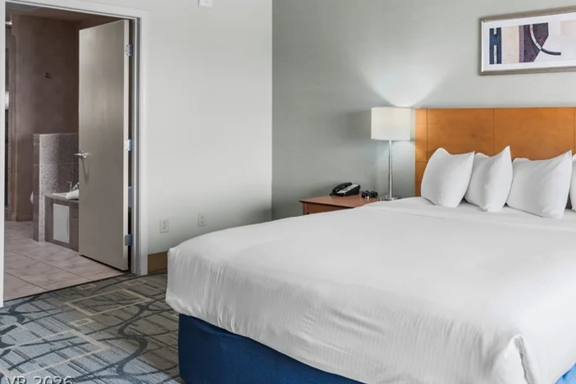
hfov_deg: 52.7
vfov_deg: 37.3
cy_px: 114
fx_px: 560
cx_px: 412
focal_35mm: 35
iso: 400
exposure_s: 1/25
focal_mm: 24
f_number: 8
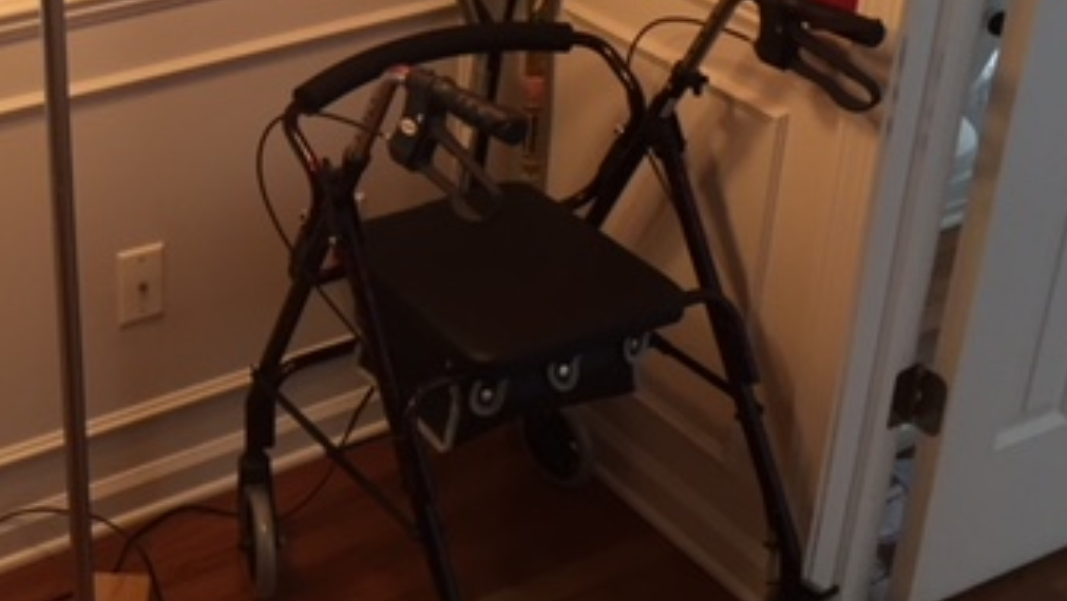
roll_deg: +0.7
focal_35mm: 60
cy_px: 104
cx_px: 228
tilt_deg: -25.8
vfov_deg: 19.8
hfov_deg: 33.9
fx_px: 1698
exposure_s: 1/30
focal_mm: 4.15
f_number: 2.2
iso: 80
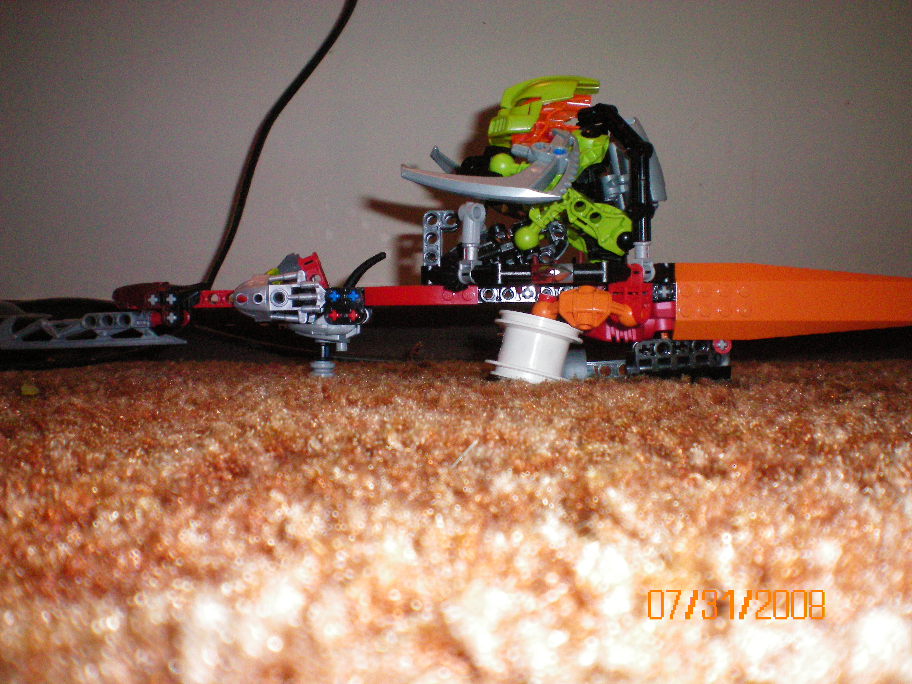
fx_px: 1001
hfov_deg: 49.0
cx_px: 456
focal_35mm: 38
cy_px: 342
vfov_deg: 37.7
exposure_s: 1/60
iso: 400
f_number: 4.6
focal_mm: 6.3
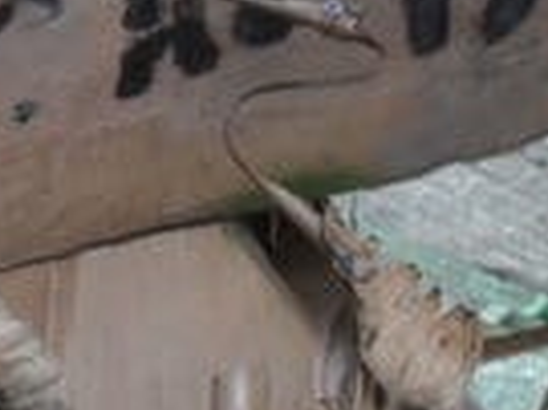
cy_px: 209
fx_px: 2056
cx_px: 235
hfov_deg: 15.2
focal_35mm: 130
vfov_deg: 11.4
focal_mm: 6.2
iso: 160
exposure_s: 1/45
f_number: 2.8
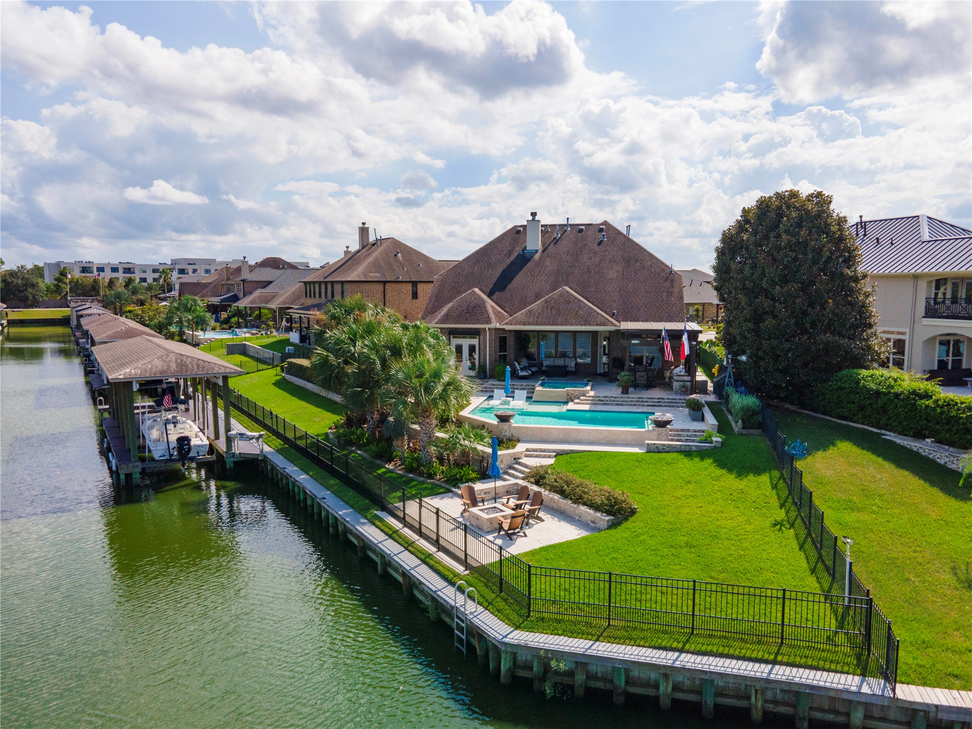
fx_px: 674
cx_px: 486
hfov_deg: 71.6
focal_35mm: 24
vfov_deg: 56.8
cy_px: 364
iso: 100
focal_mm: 4.5
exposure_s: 1/1250
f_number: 2.8
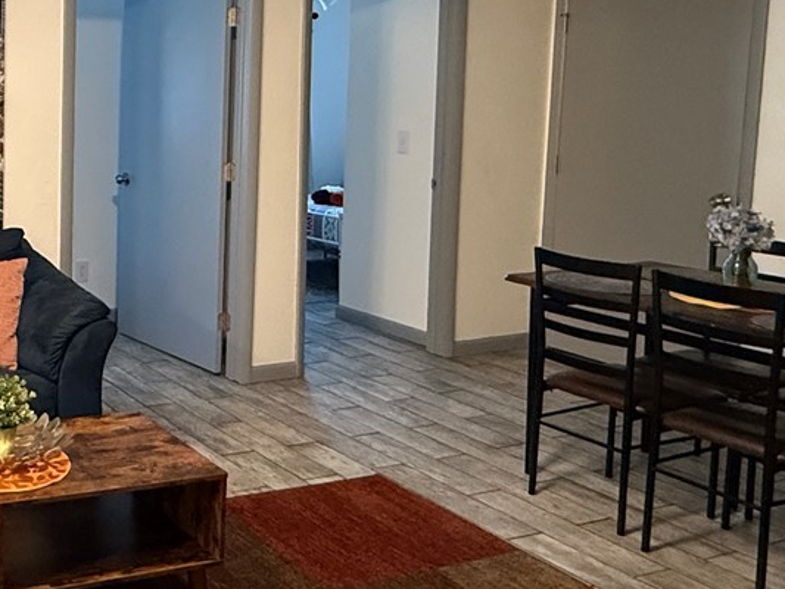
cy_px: 181
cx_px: 3
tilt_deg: -4.7
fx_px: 953
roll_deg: -0.1
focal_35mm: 42
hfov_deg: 39.6
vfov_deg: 33.9
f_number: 2.2
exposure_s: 1/60
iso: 800
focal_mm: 2.22
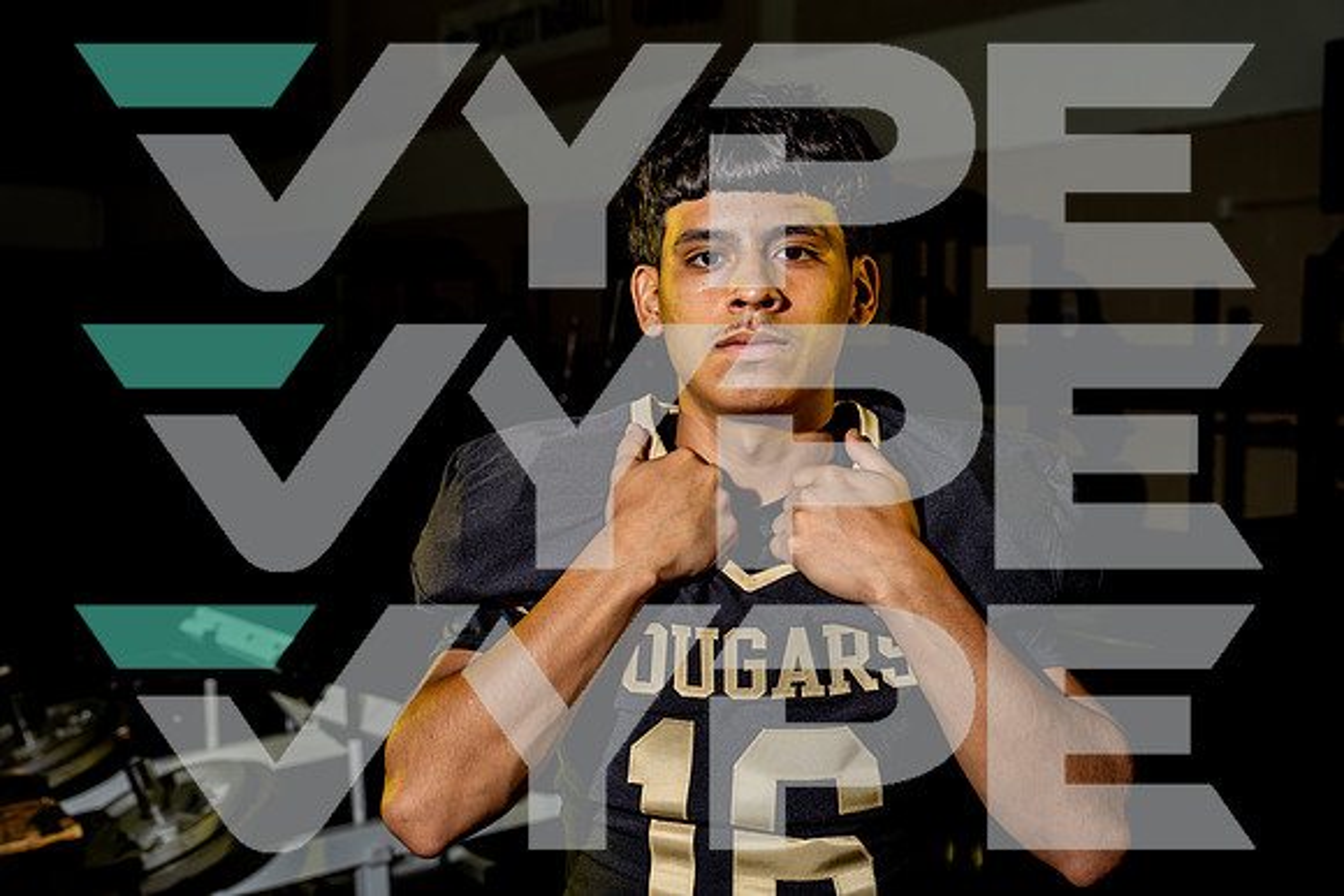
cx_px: 672
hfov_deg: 44.5
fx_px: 1643
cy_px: 448
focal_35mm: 44
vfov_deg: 30.5
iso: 250
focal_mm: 44
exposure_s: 1/250
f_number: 5.6
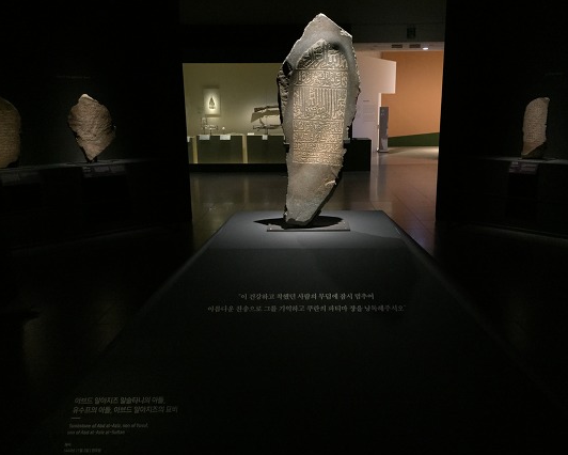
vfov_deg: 47.1
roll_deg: +0.0
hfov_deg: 57.1
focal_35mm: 31
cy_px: 232
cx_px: 308
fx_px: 521
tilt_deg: -11.5
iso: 200
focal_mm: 4.15
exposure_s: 1/30
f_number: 2.2
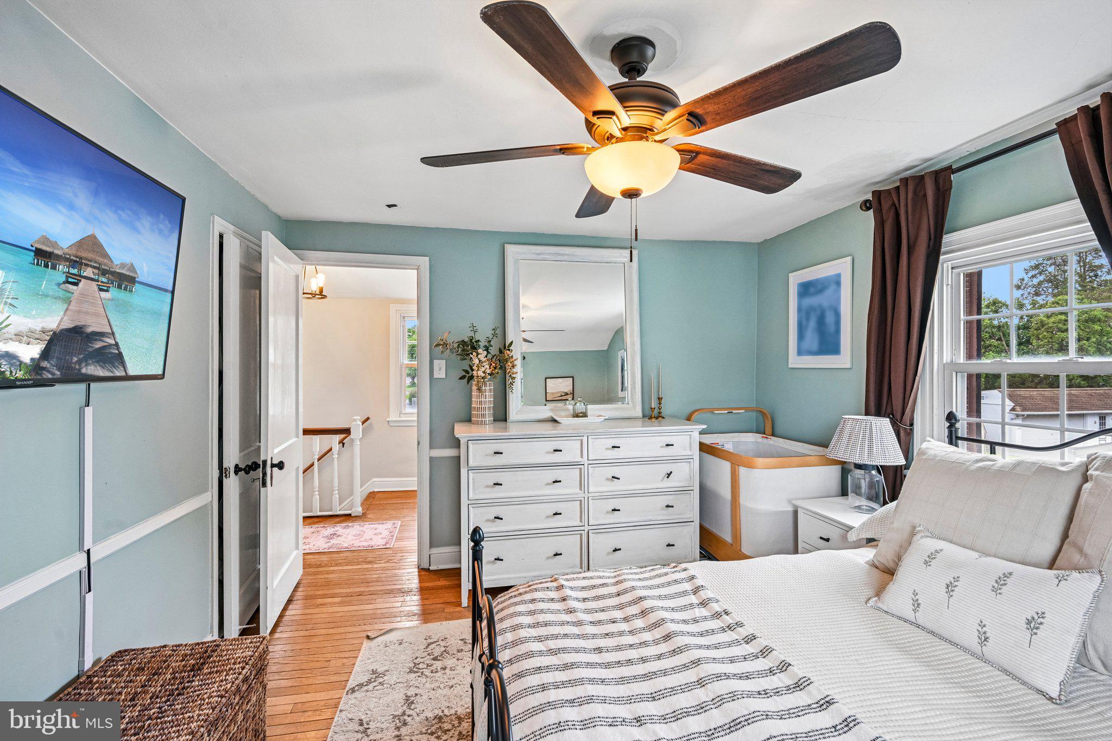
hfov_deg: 96.7
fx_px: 494
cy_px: 370
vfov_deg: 73.7
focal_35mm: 16
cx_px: 556
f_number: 8
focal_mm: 16
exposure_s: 1/13
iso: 800
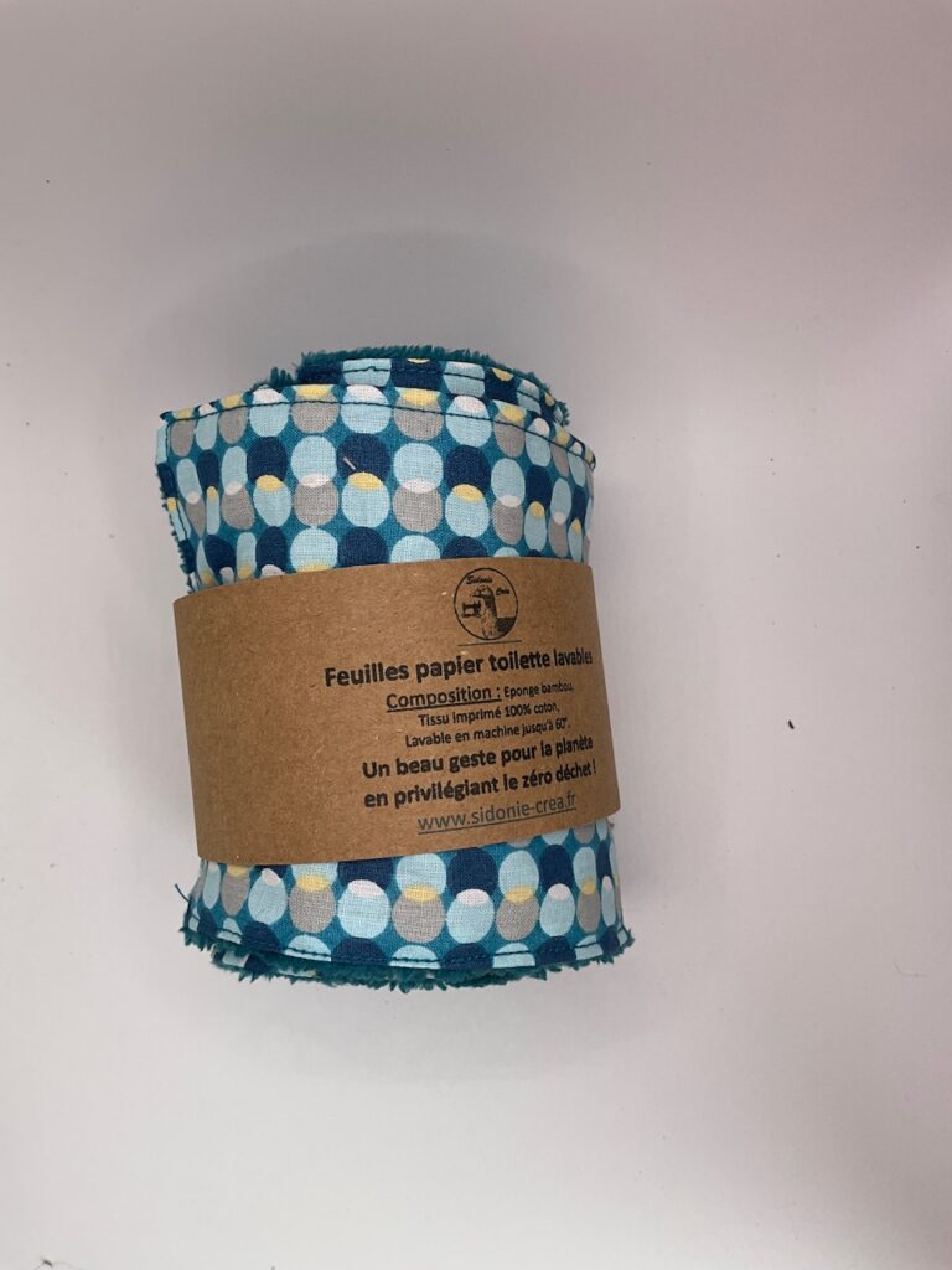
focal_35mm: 29
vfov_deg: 61.7
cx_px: 476
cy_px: 635
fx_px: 1063
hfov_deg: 48.2
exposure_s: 1/360
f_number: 1.8
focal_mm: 3
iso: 25
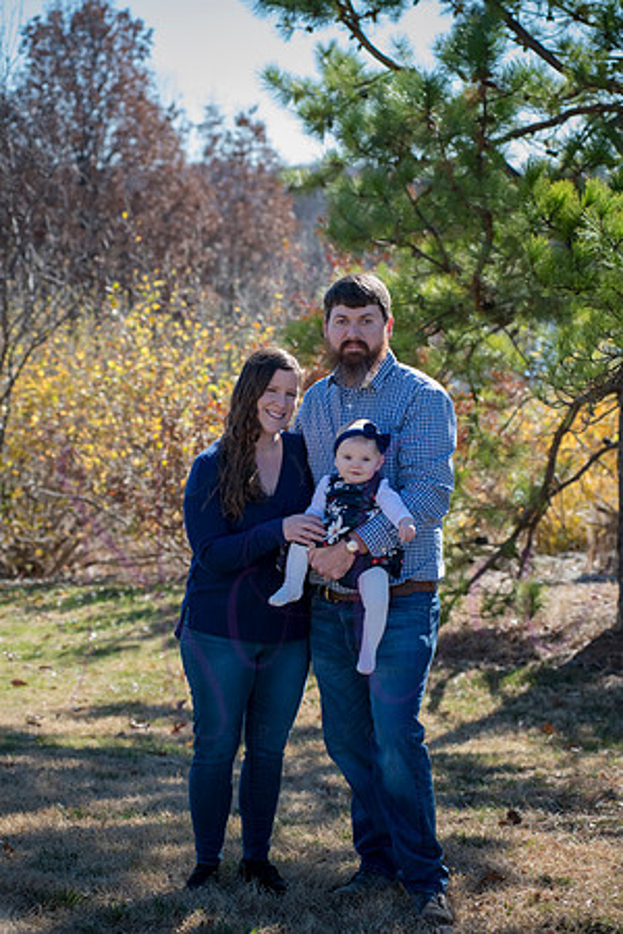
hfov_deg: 17.1
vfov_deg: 25.4
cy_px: 467
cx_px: 312
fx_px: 2077
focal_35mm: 80
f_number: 5
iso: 400
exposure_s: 1/640
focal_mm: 80
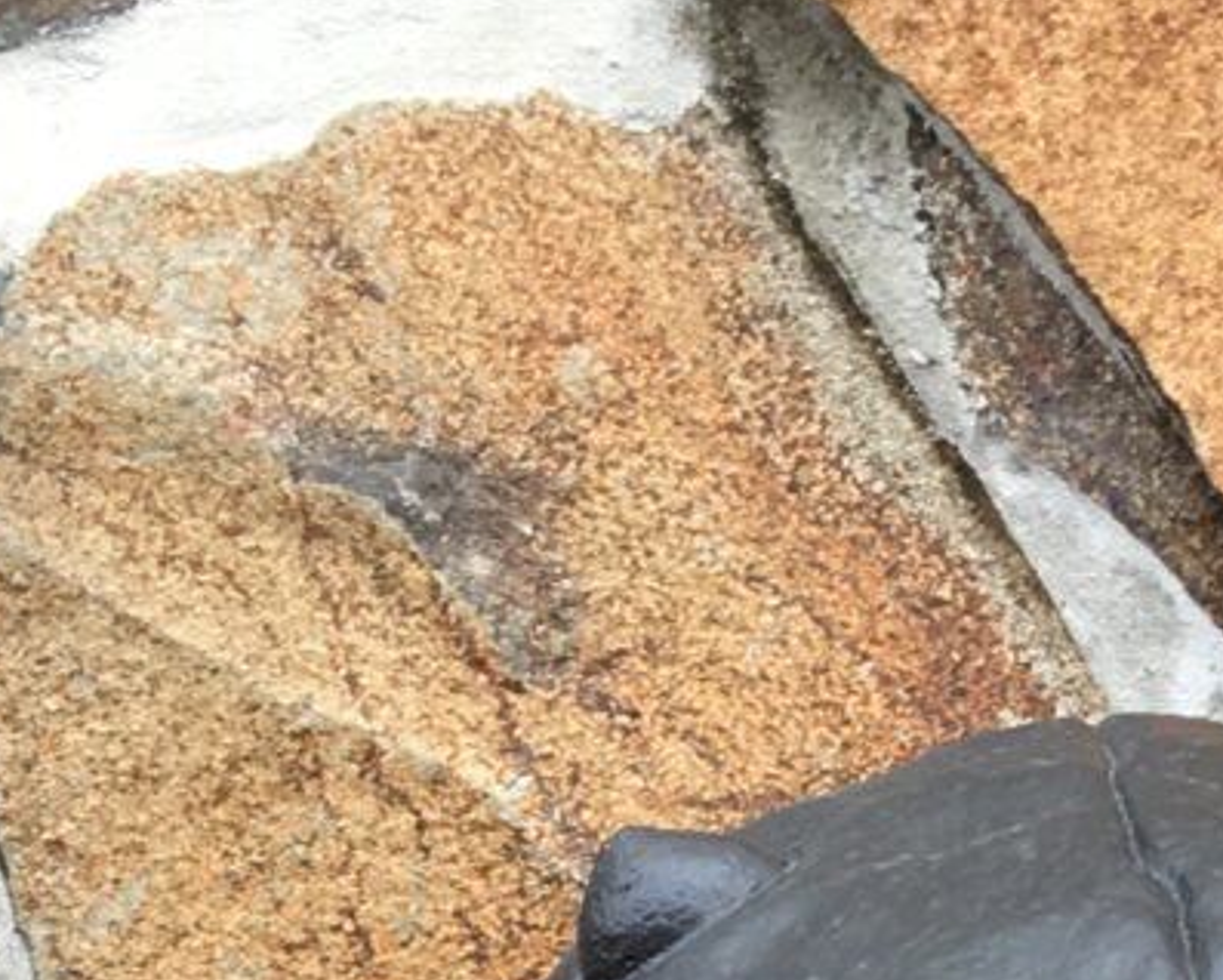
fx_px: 5287
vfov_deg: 9.2
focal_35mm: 146
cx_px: 1288
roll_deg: +0.2
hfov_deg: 13.0
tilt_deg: -18.8
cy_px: 2595
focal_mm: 4.15
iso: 25
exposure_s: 1/118
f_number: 2.2
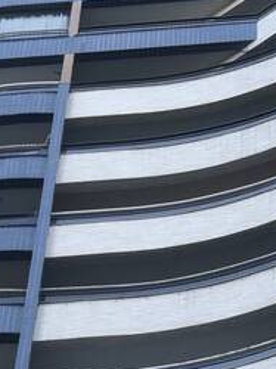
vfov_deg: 8.7
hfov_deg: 6.6
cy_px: 393
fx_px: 2396
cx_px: 182
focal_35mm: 225
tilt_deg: +58.4
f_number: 2.4
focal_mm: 6
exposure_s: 1/60
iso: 16
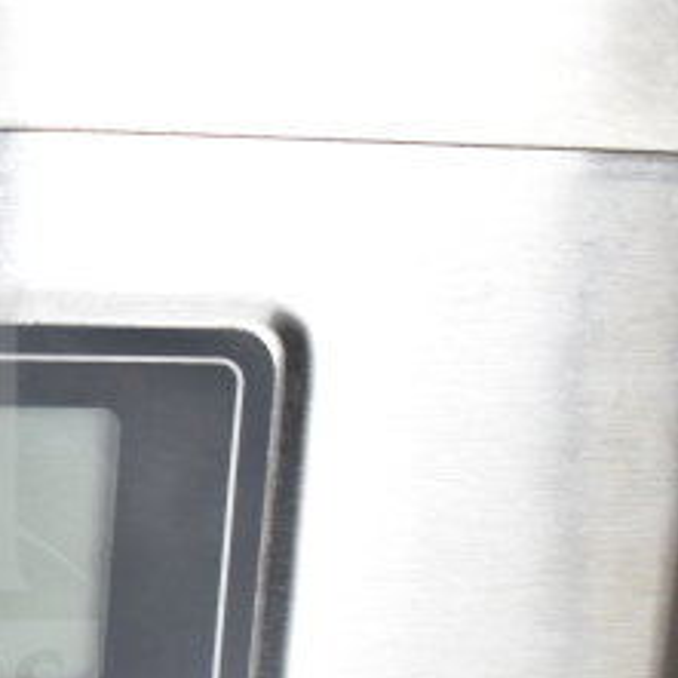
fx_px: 2264
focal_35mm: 102
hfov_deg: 16.0
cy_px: 523
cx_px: -248
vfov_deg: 16.9
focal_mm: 29
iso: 280
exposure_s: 1/50
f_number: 4.2
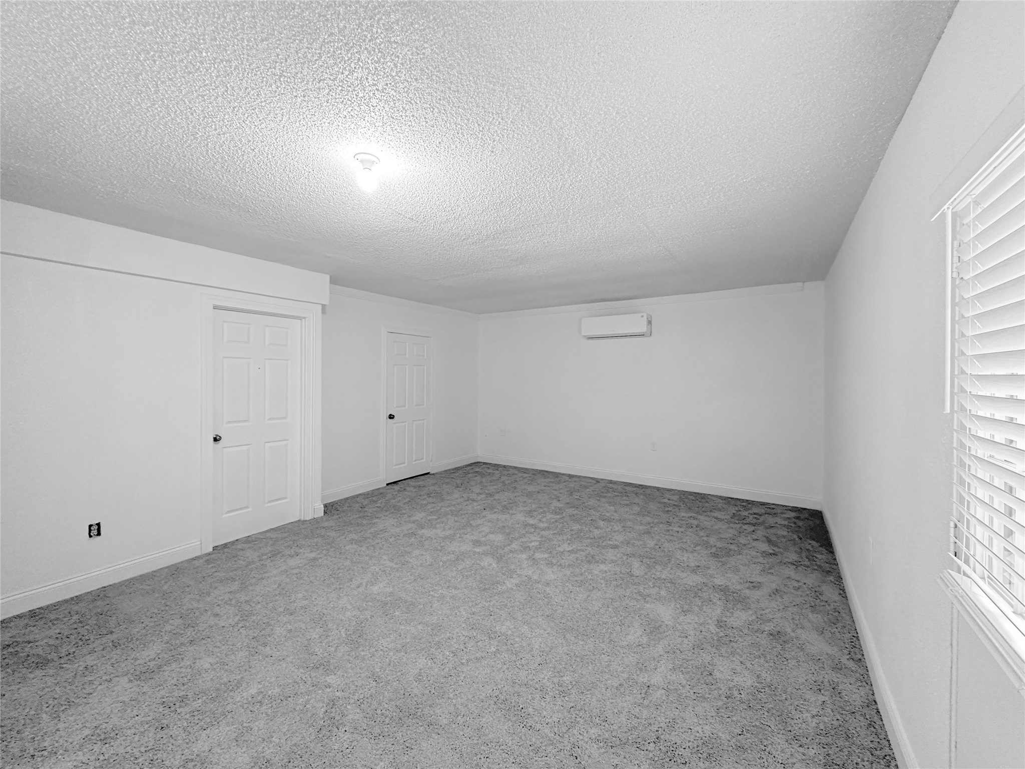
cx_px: 512
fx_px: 415
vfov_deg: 85.7
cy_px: 384
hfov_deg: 102.1
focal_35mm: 14
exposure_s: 1/60
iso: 640
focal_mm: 2.22
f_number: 2.2
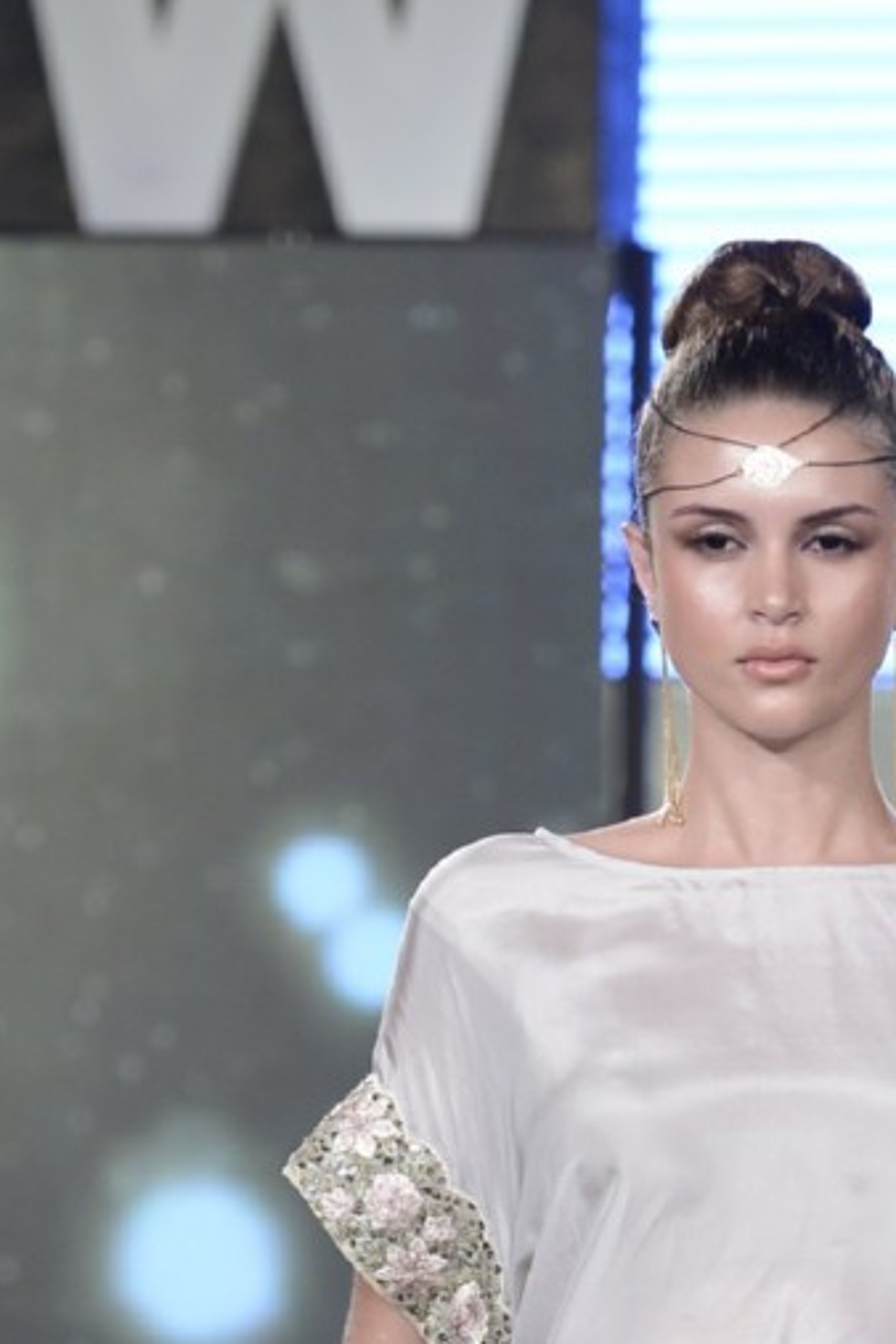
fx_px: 12954
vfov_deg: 5.9
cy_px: 1710
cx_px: 640
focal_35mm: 347
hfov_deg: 4.0
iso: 800
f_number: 4.5
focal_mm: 110
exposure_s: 1/250
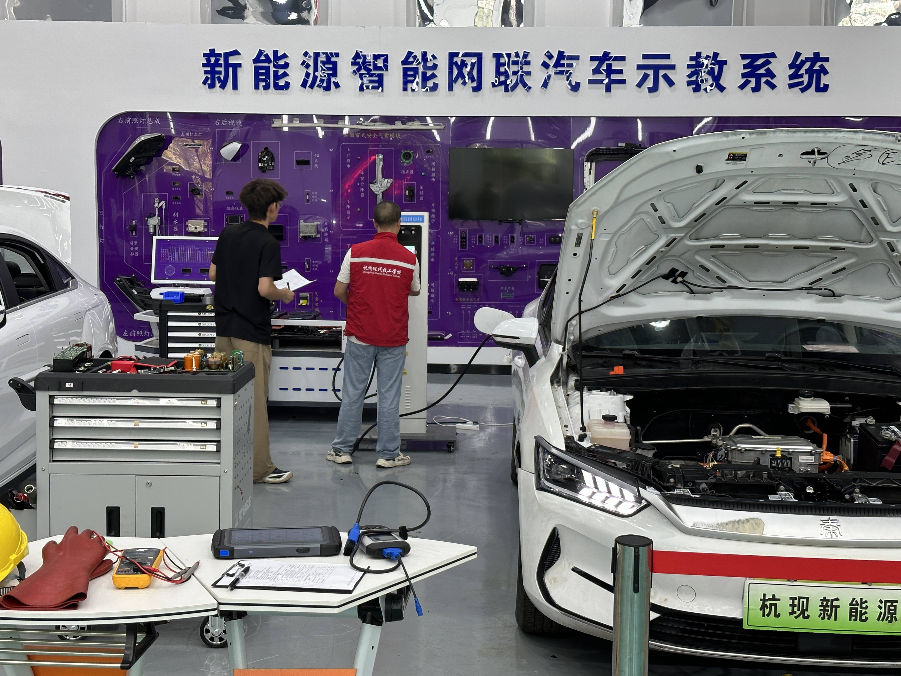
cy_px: 341
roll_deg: -1.0
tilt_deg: -6.7
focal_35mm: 49
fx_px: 1275
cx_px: 446
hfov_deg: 38.9
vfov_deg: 29.7
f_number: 1.78
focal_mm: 6.86
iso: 50
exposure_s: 1/100
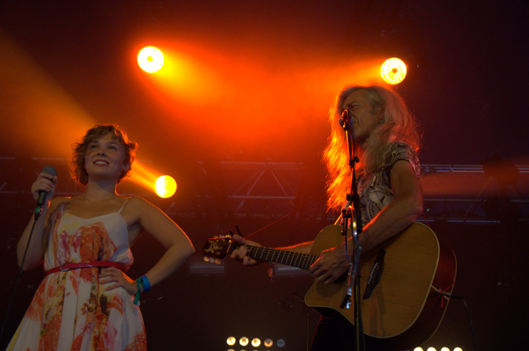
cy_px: 176
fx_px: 1145
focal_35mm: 78
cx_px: 264
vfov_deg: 17.4
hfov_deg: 26.0
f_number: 5
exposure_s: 1/250
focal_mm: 52
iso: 2500
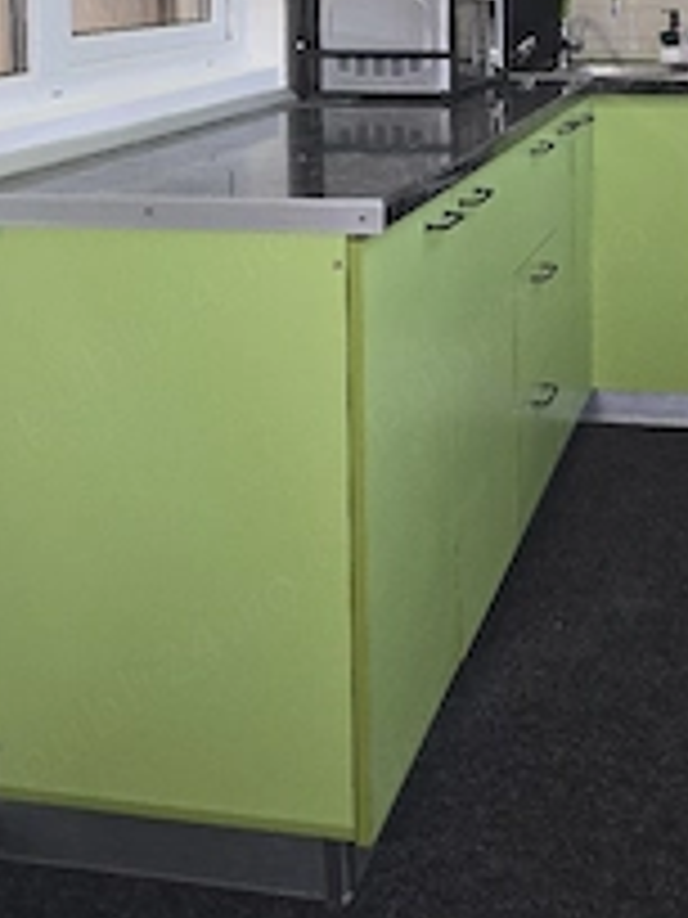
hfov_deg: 31.0
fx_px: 1193
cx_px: 594
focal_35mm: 45
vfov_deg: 38.1
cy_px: 32
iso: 125
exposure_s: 1/14.3
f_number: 1.7
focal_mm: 6.3
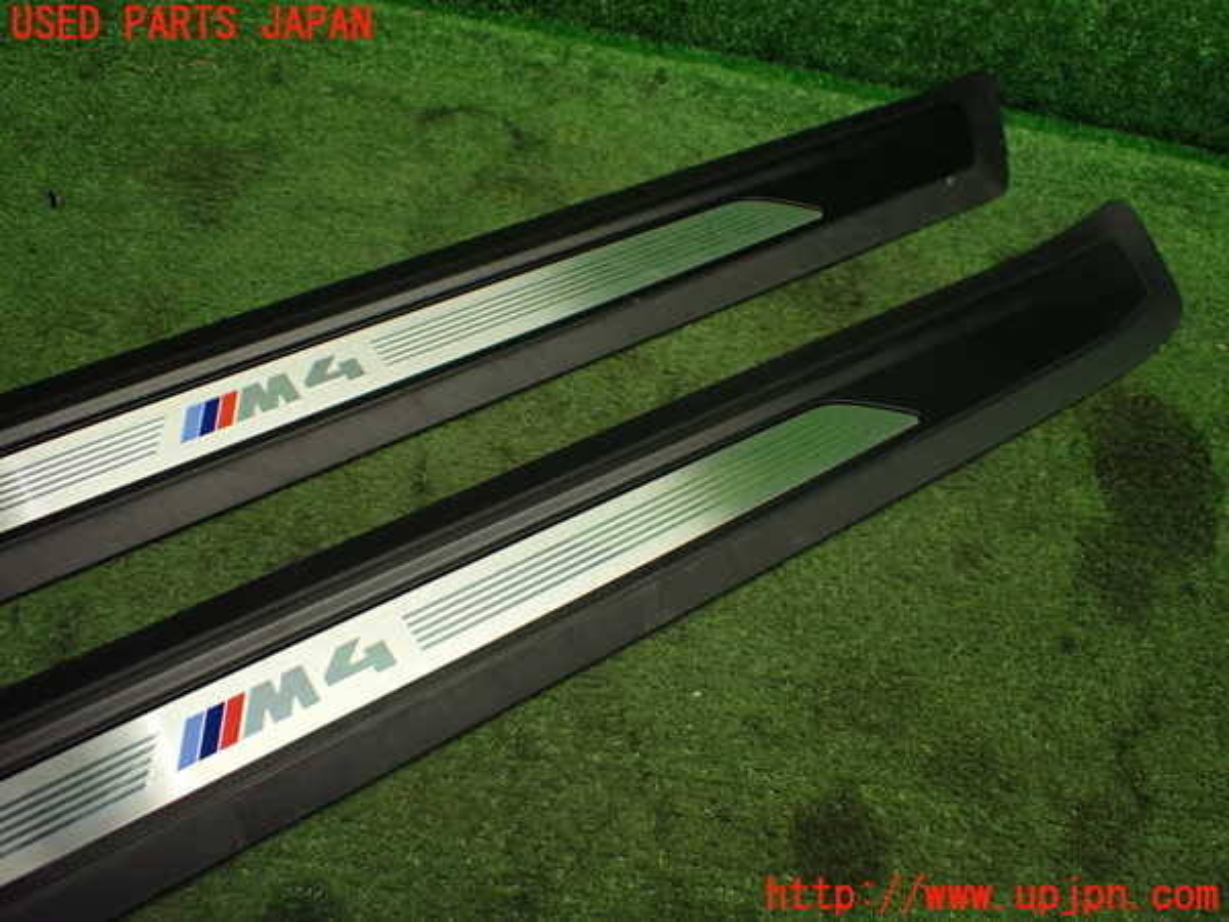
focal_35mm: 30
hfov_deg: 60.0
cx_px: 614
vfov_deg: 46.8
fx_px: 1065
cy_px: 461
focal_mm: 5.4
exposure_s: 1/125
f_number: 2.3
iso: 400
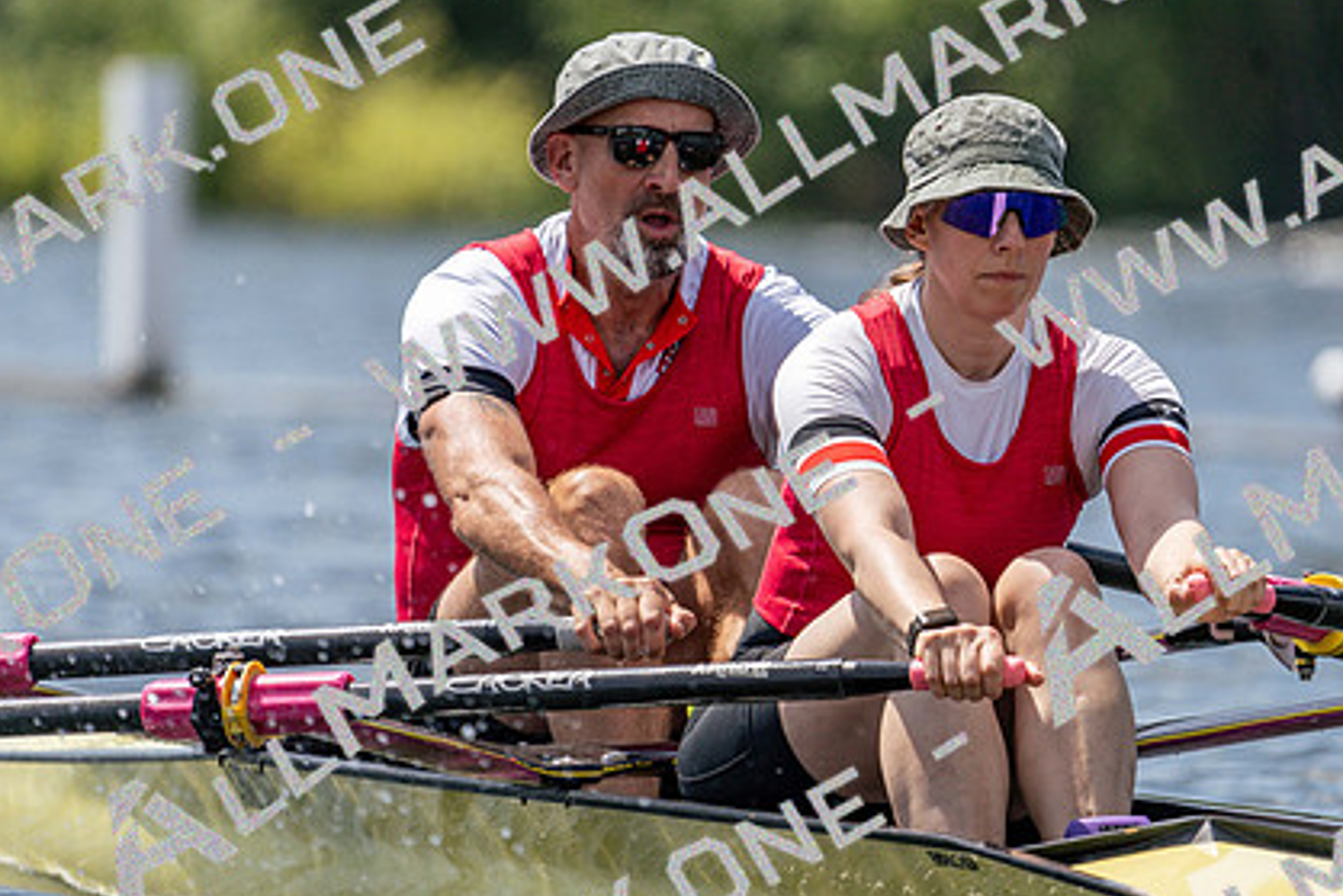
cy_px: 422
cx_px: 761
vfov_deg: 2.0
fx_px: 26196
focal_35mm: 702
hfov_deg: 2.9
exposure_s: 1/2000
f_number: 6.3
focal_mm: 506
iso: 250
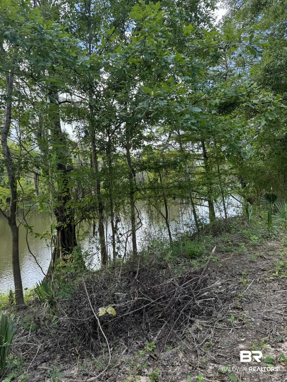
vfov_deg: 71.6
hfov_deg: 56.8
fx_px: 265
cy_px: 191
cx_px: 144
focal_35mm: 24
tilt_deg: -1.4
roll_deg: +6.4
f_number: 1.78
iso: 80
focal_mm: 6.76
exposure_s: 1/279
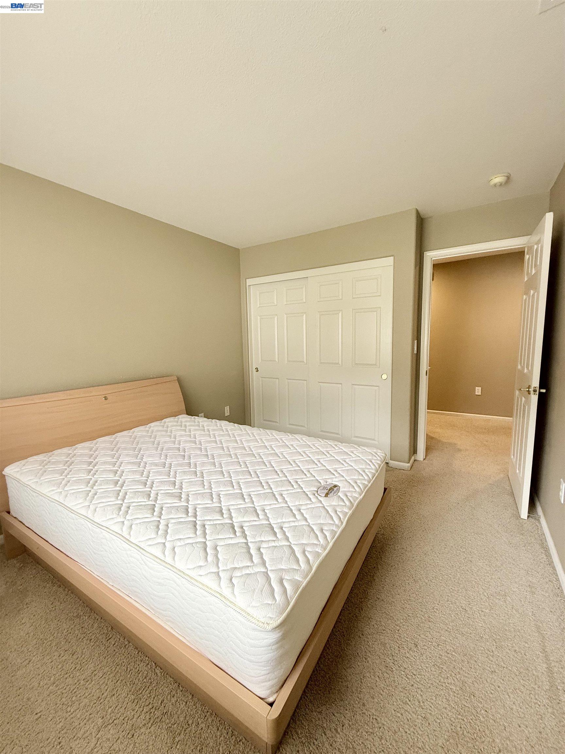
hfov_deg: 85.7
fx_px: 305
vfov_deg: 102.1
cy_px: 377
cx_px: 282
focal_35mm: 14
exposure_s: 1/99
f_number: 2.2
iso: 250
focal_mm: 2.22
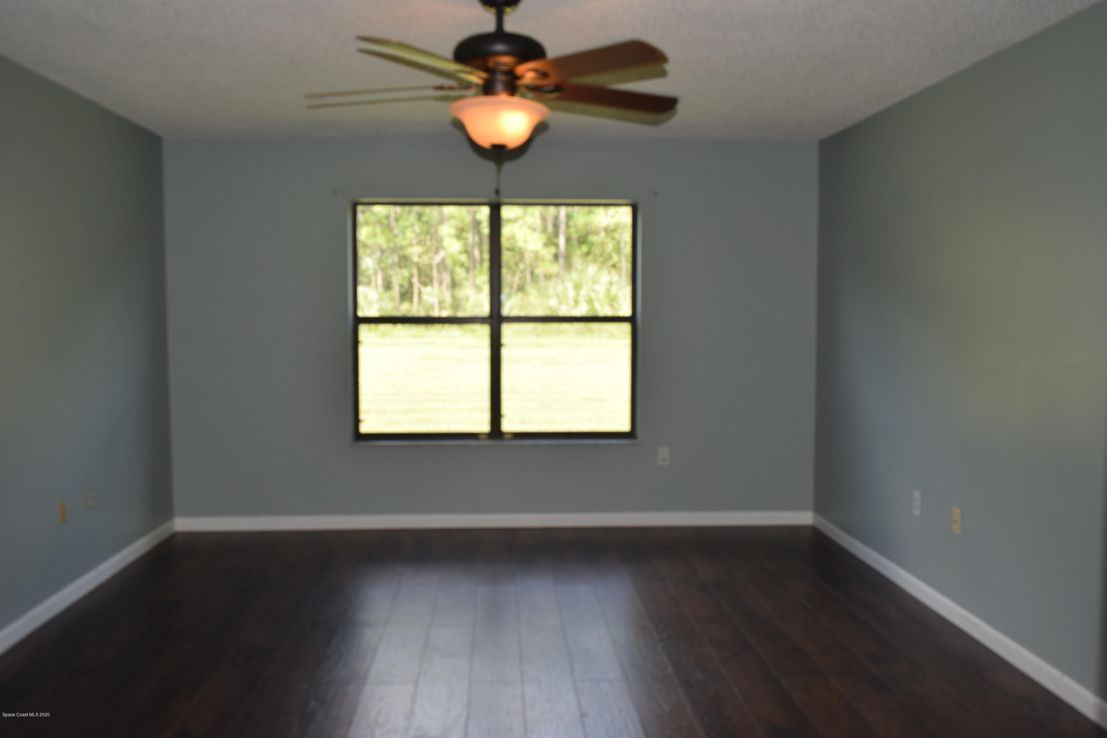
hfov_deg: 57.2
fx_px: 1015
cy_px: 369
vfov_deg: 40.0
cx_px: 554
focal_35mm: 33
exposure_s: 1/125
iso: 220
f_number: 5.6
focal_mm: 22
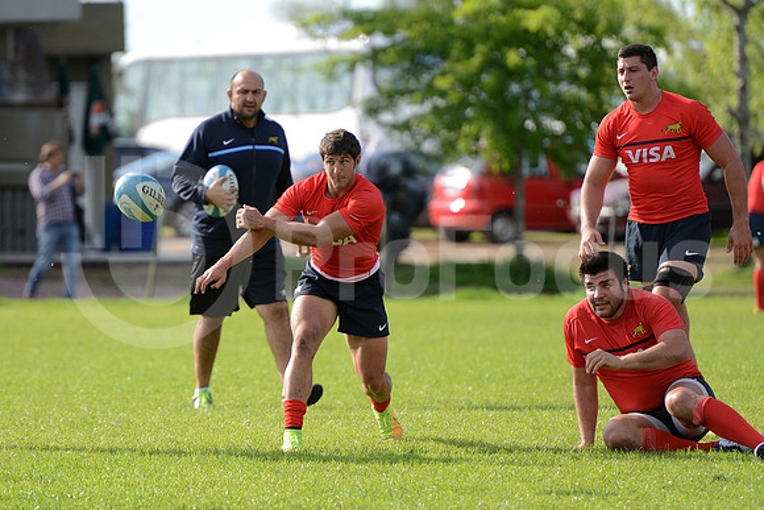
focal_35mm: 270
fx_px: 5731
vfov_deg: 5.1
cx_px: 382
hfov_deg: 7.6
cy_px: 255
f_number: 4
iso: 400
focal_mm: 270
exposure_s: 1/800
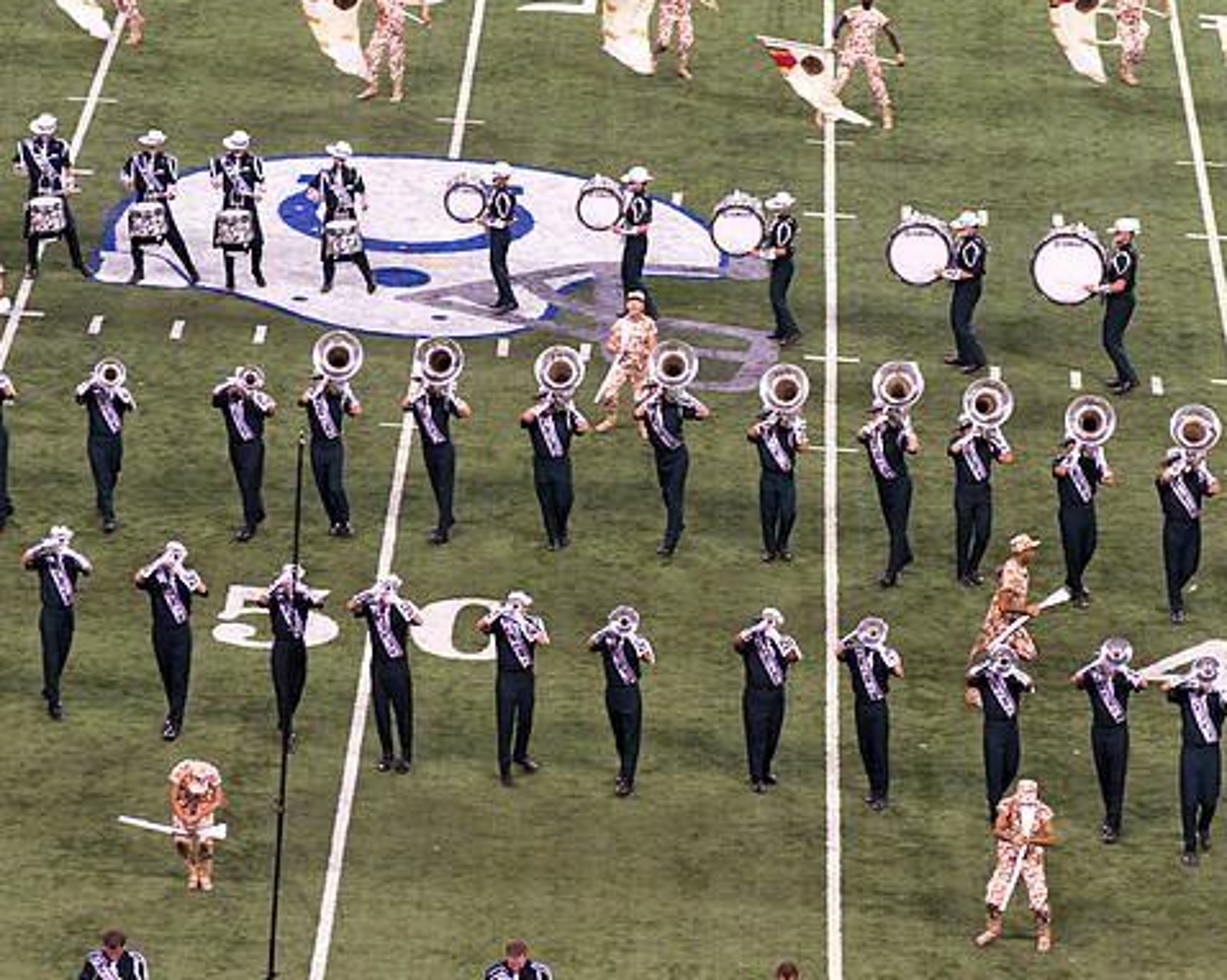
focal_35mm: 199
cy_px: 404
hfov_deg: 9.7
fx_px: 7224
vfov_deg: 7.8
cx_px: 656
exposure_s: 1/320
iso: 1250
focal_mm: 140
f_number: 4.8
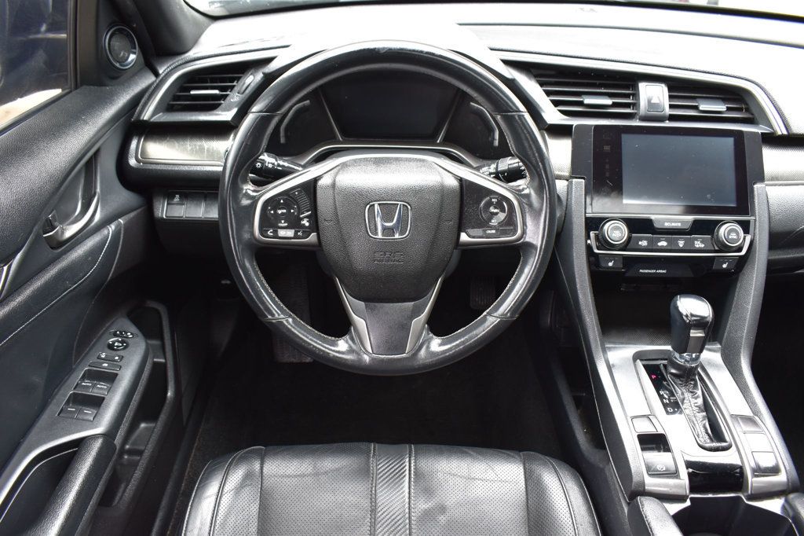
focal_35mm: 30
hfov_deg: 61.9
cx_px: 402
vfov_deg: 43.6
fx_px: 670
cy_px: 268
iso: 400
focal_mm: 20
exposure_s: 1/15
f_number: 6.3
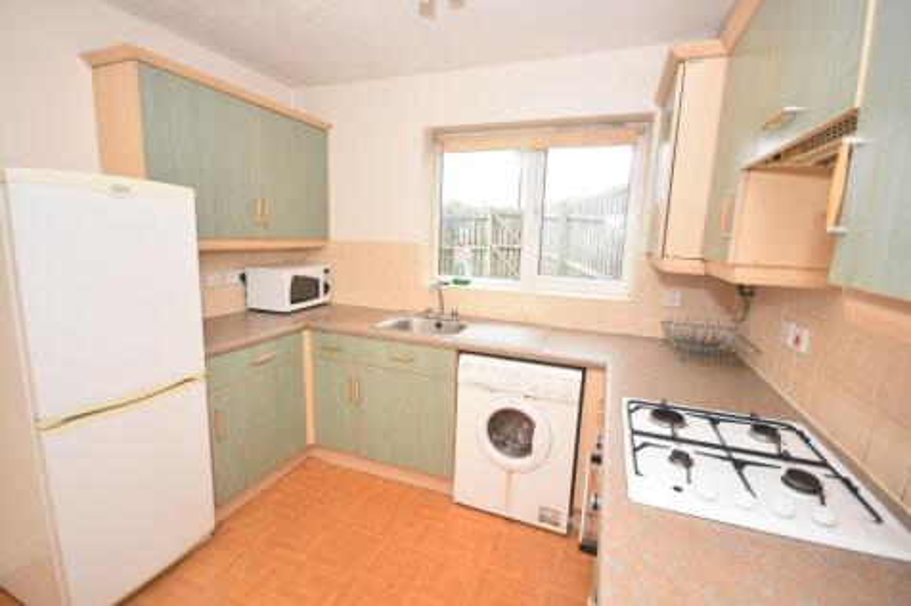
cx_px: 456
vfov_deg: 77.3
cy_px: 303
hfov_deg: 100.4
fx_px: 379
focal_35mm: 15
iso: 200
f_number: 4
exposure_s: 1/80
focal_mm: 10
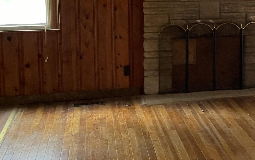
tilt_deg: -6.1
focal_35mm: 63
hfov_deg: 30.5
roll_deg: -0.9
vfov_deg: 20.2
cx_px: 246
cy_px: 14
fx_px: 438
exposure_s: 1/54
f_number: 1.6
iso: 500
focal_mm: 4.2
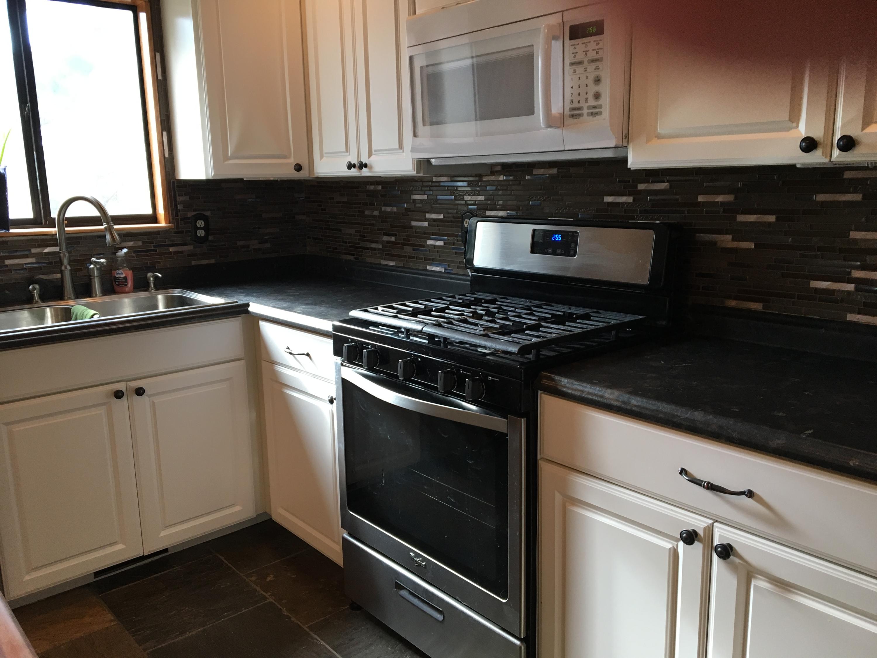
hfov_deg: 61.7
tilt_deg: -13.2
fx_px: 735
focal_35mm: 29
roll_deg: +0.4
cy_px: 329
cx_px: 438
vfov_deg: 48.2
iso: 40
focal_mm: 4.15
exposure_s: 1/30
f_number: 2.2
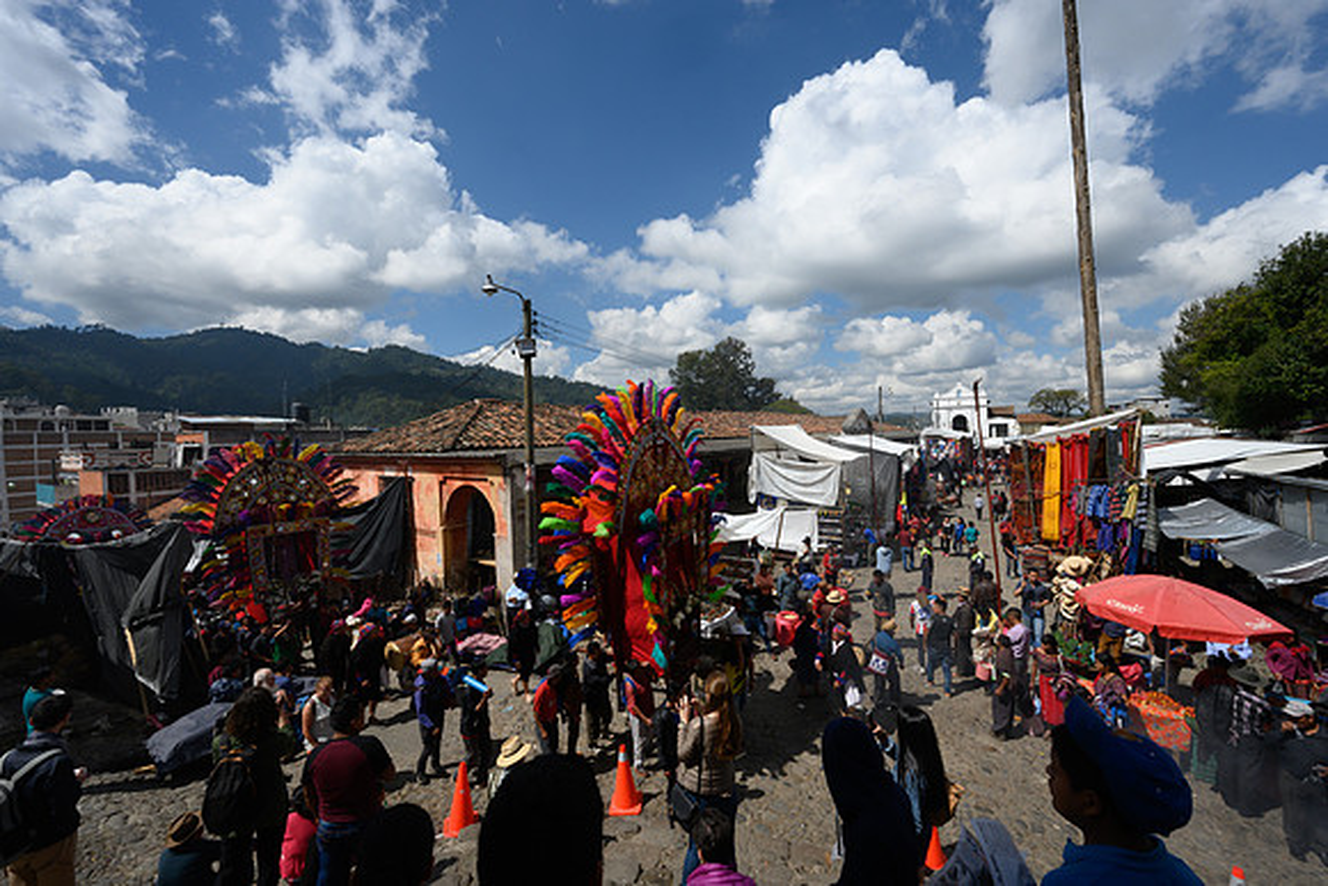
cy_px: 443
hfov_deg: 104.2
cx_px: 664
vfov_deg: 81.2
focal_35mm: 14
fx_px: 517
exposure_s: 1/160
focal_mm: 14
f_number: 22
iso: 320
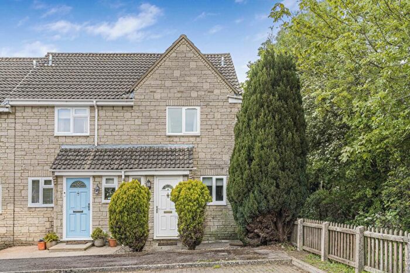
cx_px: 205
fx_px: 399
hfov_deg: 54.4
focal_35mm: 35
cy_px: 136
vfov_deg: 37.9
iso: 400
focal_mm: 35
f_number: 8
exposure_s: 1/200
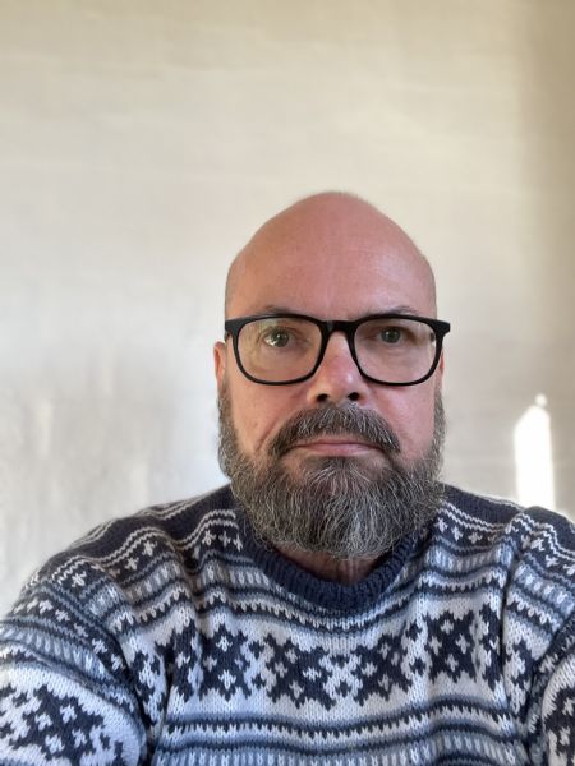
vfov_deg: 60.0
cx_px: 288
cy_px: 383
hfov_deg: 46.8
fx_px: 664
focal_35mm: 30
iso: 100
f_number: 2.2
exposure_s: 1/81
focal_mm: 2.71
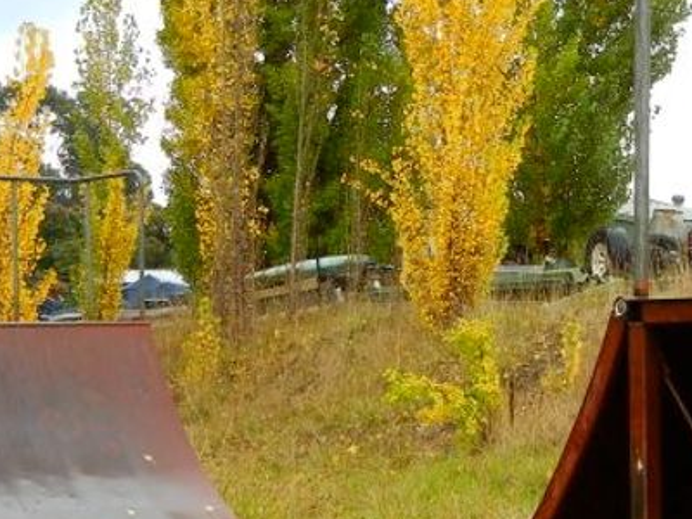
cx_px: 446
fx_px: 1799
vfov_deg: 16.3
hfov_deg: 21.7
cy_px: 379
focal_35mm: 90
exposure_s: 1/290
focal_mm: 5.4
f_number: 3.5
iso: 160
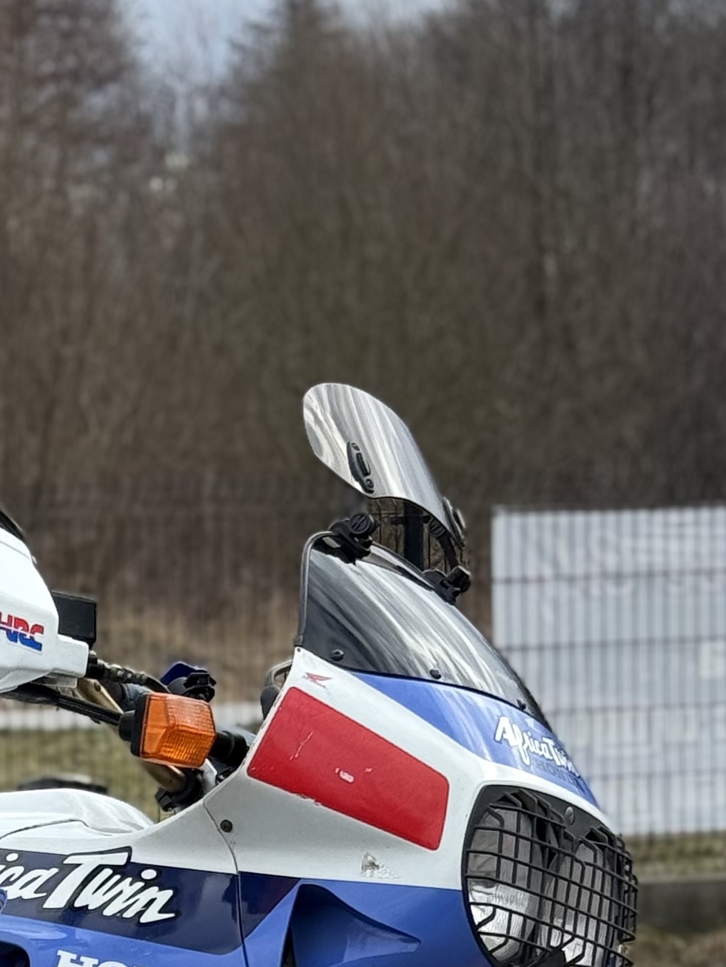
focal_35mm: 148
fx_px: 4139
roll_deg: +0.9
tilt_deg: -7.1
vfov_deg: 13.1
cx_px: -108
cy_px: 1034
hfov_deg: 9.9
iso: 64
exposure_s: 1/1642
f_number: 1.78
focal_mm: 6.76
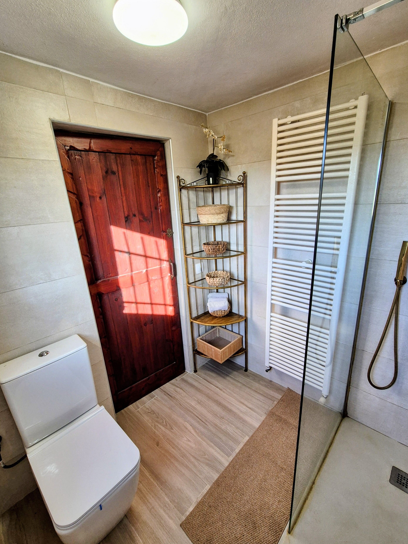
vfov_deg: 102.1
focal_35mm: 14
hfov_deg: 85.7
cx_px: 210
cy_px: 276
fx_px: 220
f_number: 2.2
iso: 64
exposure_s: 1/50
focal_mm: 2.2
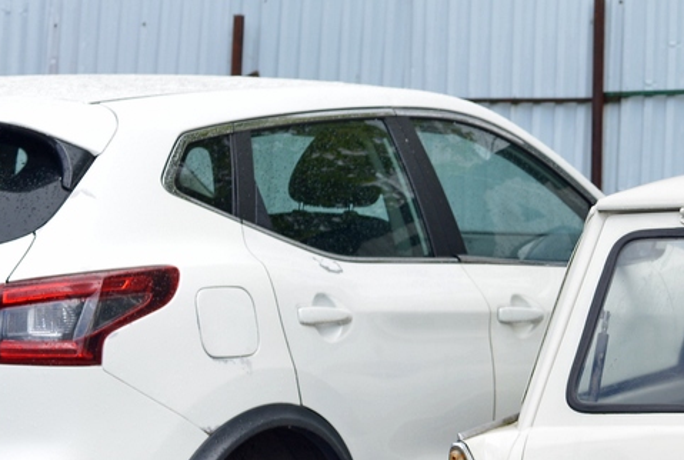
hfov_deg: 13.4
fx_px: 2781
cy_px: 300
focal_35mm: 146
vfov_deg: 9.4
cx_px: 941
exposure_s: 1/250
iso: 200
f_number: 5.6
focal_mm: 50
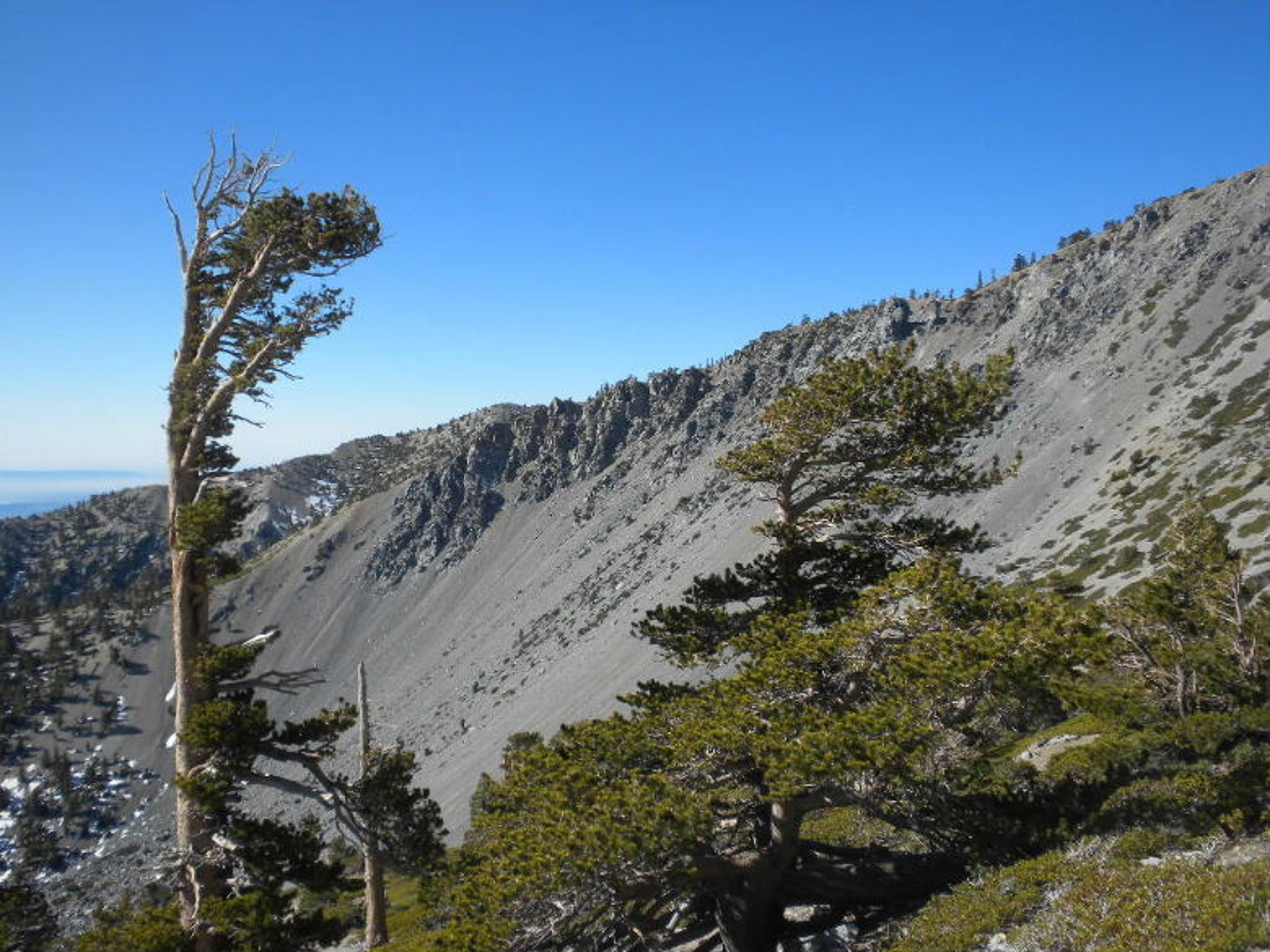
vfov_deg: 38.7
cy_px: 476
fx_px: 1357
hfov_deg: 50.1
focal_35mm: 37
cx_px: 635
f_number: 10
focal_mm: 6.6
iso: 64
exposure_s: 1/110
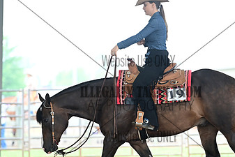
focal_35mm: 284
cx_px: 141
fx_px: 1855
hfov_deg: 7.2
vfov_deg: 4.8
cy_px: 97
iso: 640
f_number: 2.8
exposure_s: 1/309
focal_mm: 165
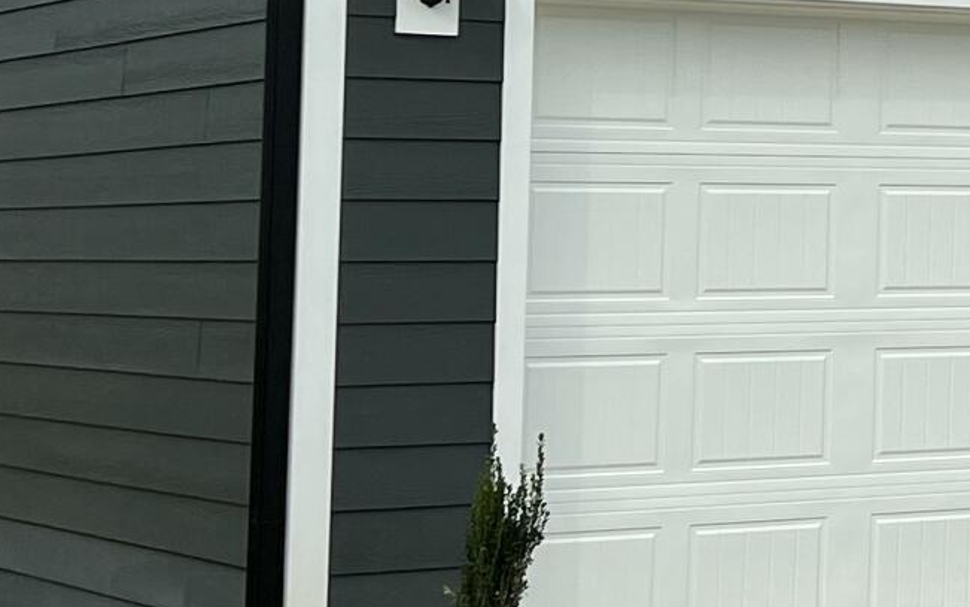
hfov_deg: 15.3
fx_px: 3358
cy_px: -48
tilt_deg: +6.4
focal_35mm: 127
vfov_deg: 10.2
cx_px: 1414
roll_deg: +0.1
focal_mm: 5.7
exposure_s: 1/4115
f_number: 1.5
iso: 50
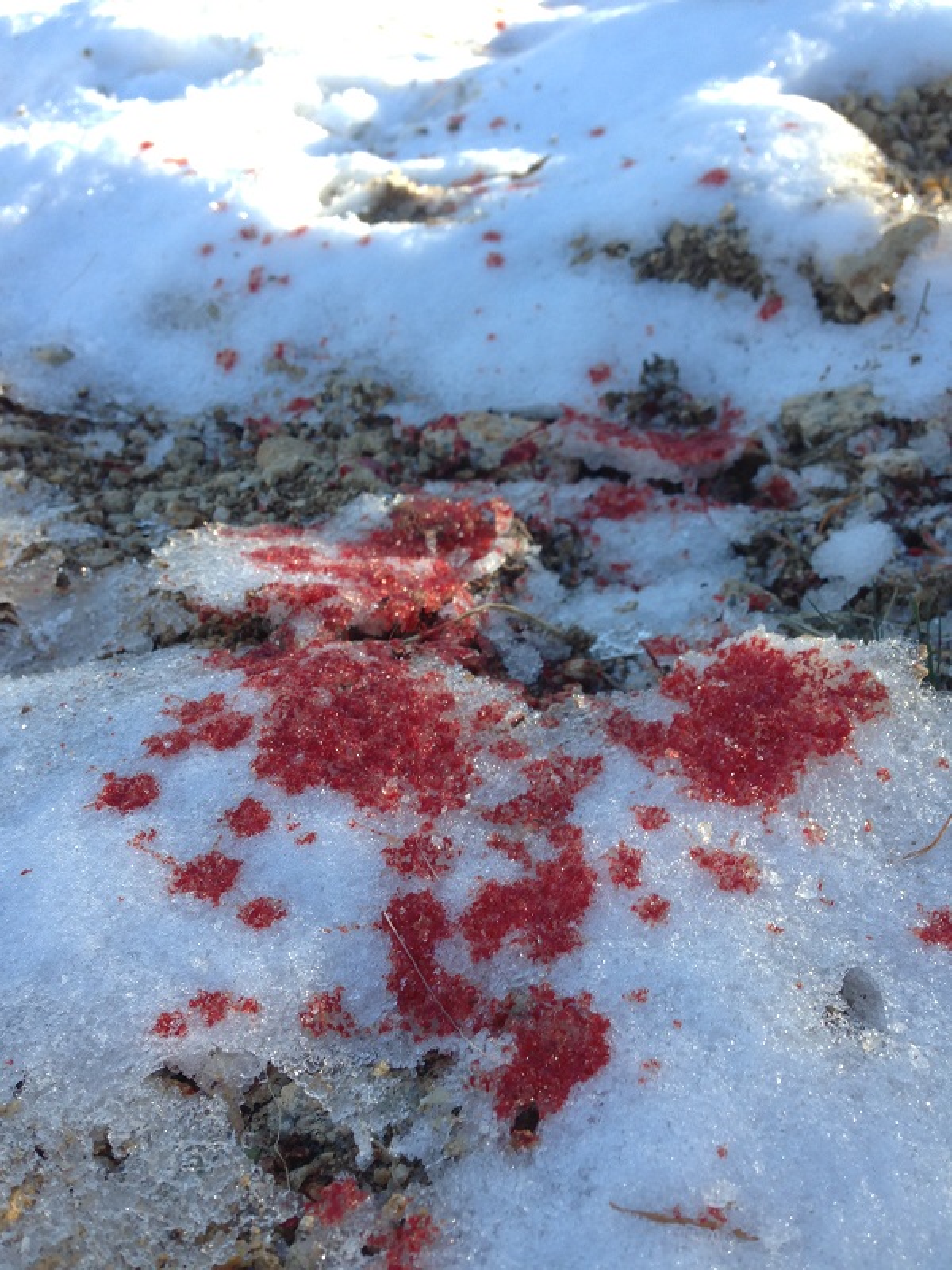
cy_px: 635
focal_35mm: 33
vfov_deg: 55.4
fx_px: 1210
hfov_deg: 42.9
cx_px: 476
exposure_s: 1/182
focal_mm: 4.13
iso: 50
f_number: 2.4
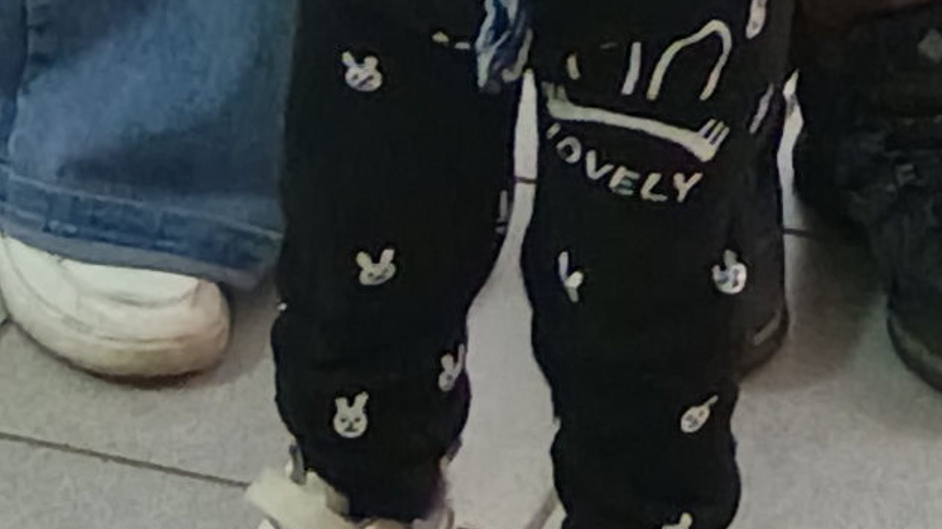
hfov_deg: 10.4
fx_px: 5195
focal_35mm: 208
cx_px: 646
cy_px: -1599
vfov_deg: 5.2
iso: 1664
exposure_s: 1/50
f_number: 1.75
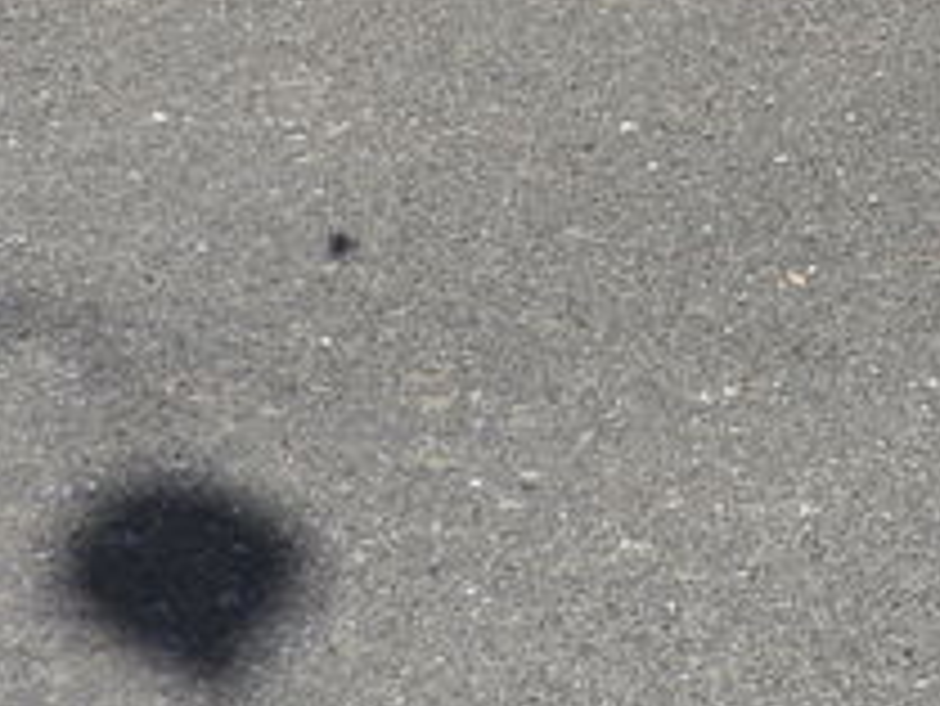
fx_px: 7798
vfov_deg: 5.1
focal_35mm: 287
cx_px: 1979
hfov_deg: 6.7
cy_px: -607
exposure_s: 1/640
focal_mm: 10.7
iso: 100
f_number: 4.2
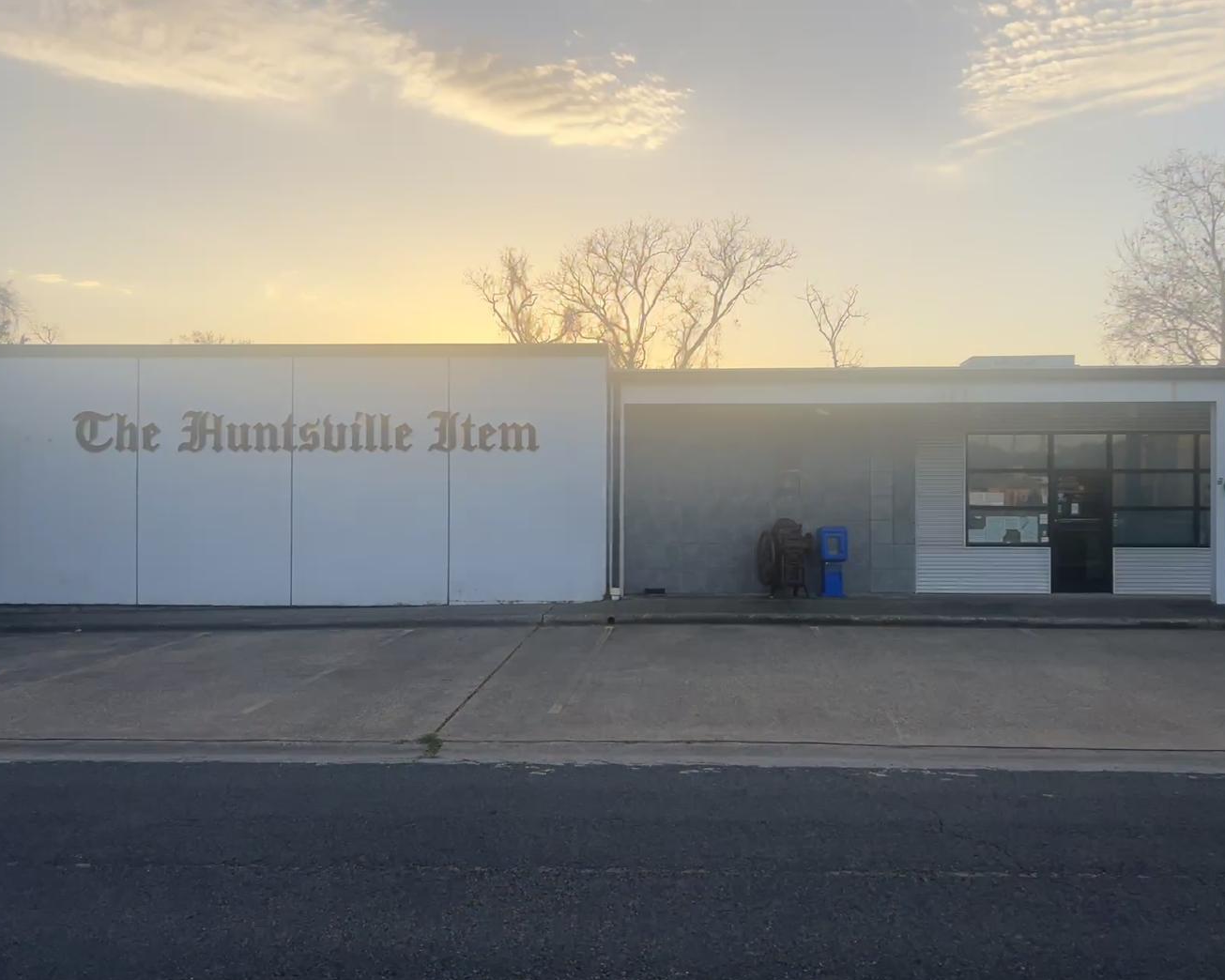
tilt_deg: +3.5
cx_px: 652
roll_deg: -0.5
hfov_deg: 62.2
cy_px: 506
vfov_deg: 51.5
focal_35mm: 28
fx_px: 1015
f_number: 1.5
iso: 50
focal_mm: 5.7
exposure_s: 1/2915
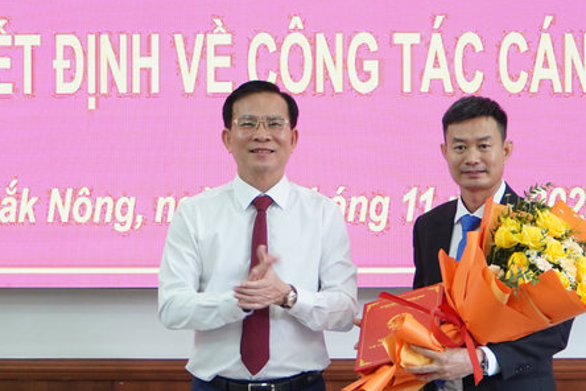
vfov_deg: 12.1
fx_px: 1839
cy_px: 232
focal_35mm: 113
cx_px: 351
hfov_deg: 18.1
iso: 1000
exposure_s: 1/100
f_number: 4
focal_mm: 62
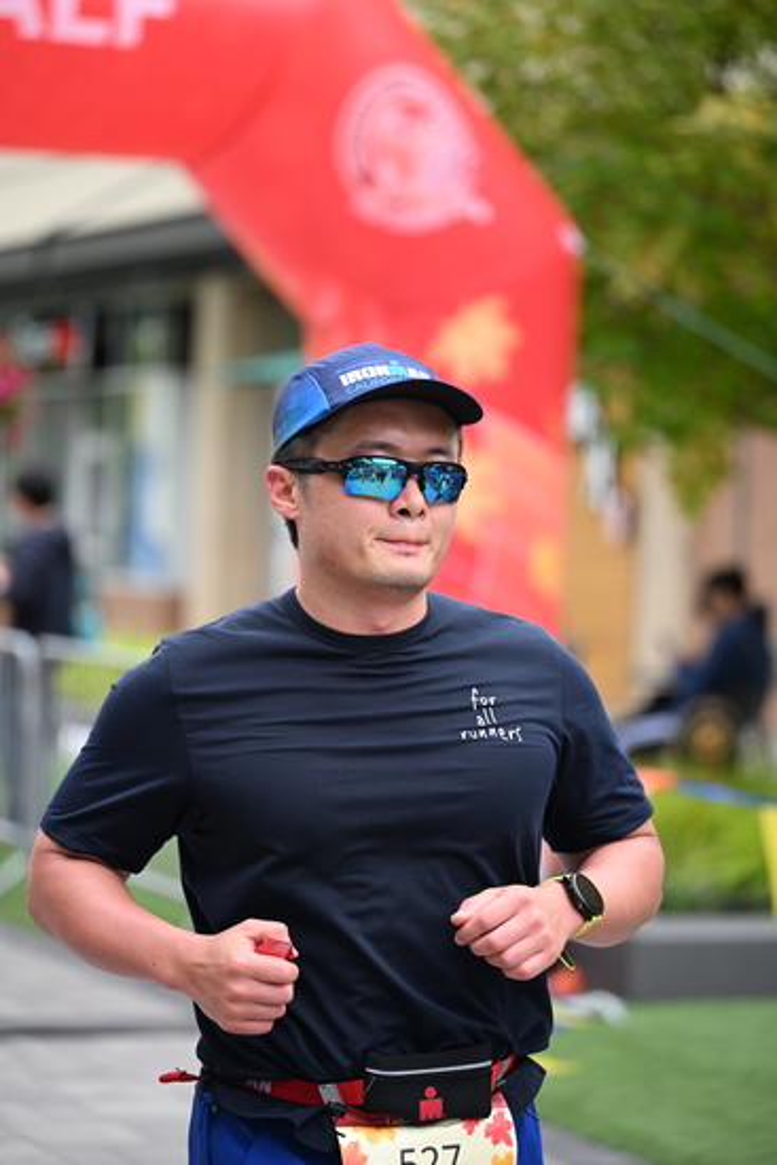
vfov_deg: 20.2
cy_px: 582
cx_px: 388
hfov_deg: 13.6
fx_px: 3268
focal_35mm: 101
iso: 640
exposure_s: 1/1600
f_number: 2.8
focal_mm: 101
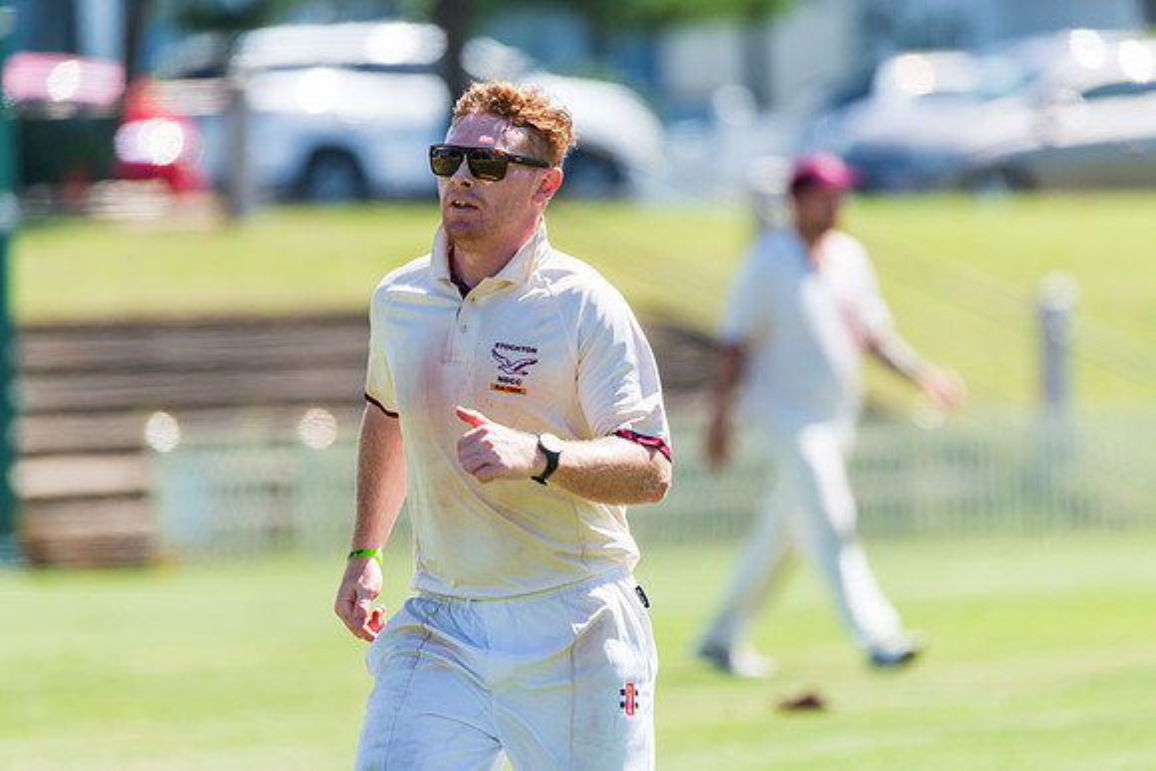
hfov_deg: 3.4
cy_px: 386
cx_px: 578
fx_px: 19270
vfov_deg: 2.3
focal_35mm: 600
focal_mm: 600
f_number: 6.3
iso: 400
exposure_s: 1/1250
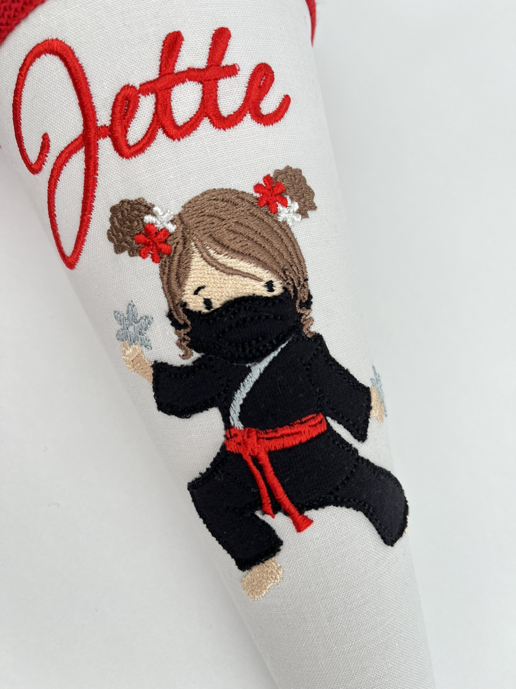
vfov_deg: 67.3
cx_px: 258
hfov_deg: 53.1
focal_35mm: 26
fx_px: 517
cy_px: 344
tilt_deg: -61.1
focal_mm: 5.1
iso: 40
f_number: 1.6
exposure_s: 1/113
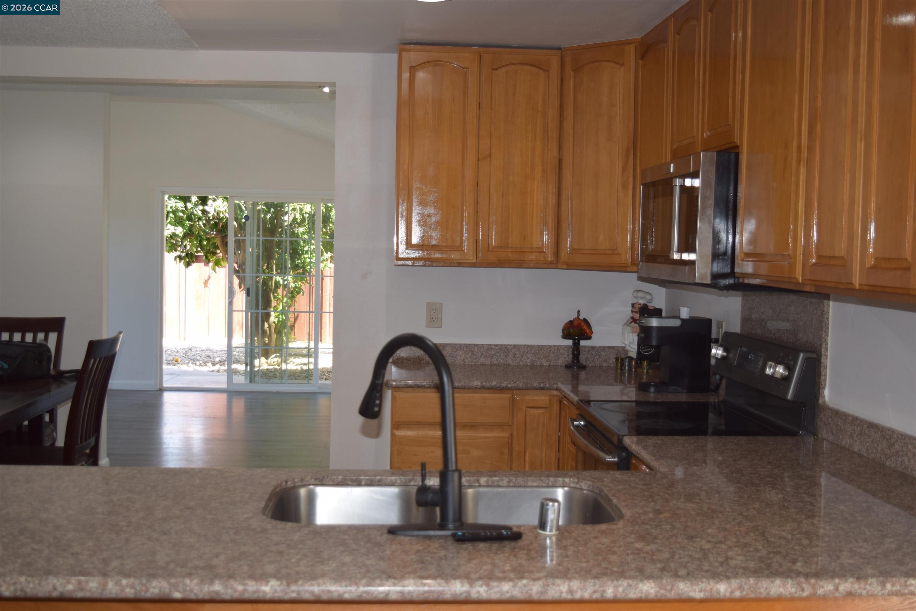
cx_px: 458
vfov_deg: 34.2
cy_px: 306
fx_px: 992
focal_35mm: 39
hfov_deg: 49.6
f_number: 4
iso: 400
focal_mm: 26
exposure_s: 1/125
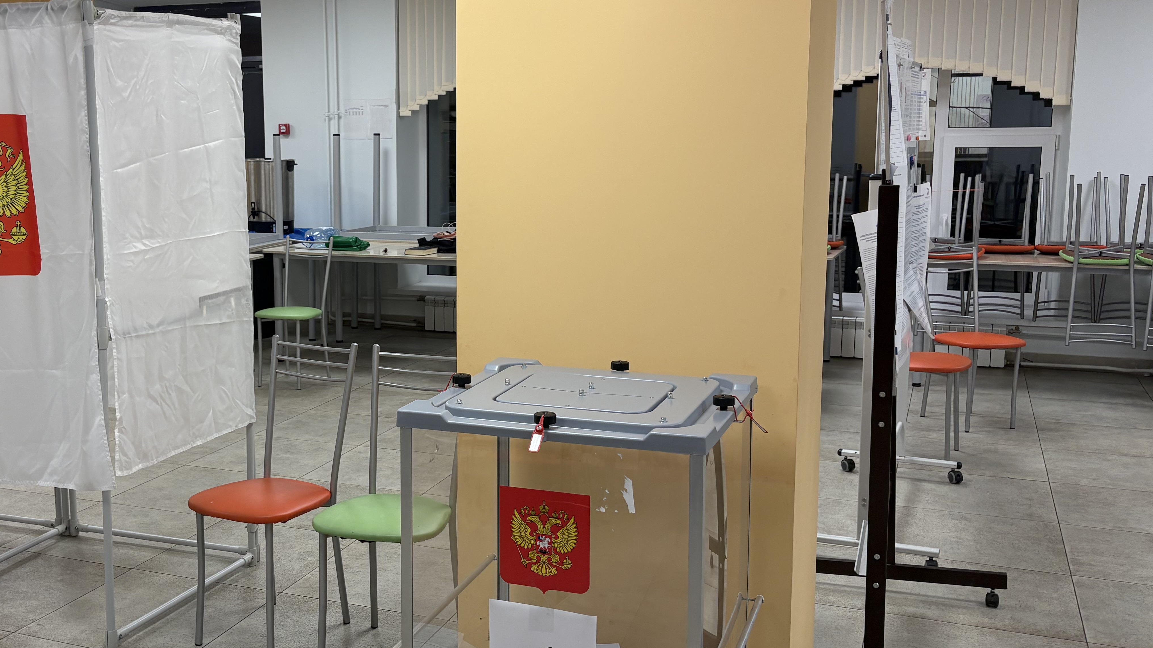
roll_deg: +0.1
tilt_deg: -7.7
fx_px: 1223
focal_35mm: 40
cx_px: 407
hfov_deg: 49.8
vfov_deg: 29.7
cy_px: 305
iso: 80
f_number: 1.6
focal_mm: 5.96
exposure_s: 1/100
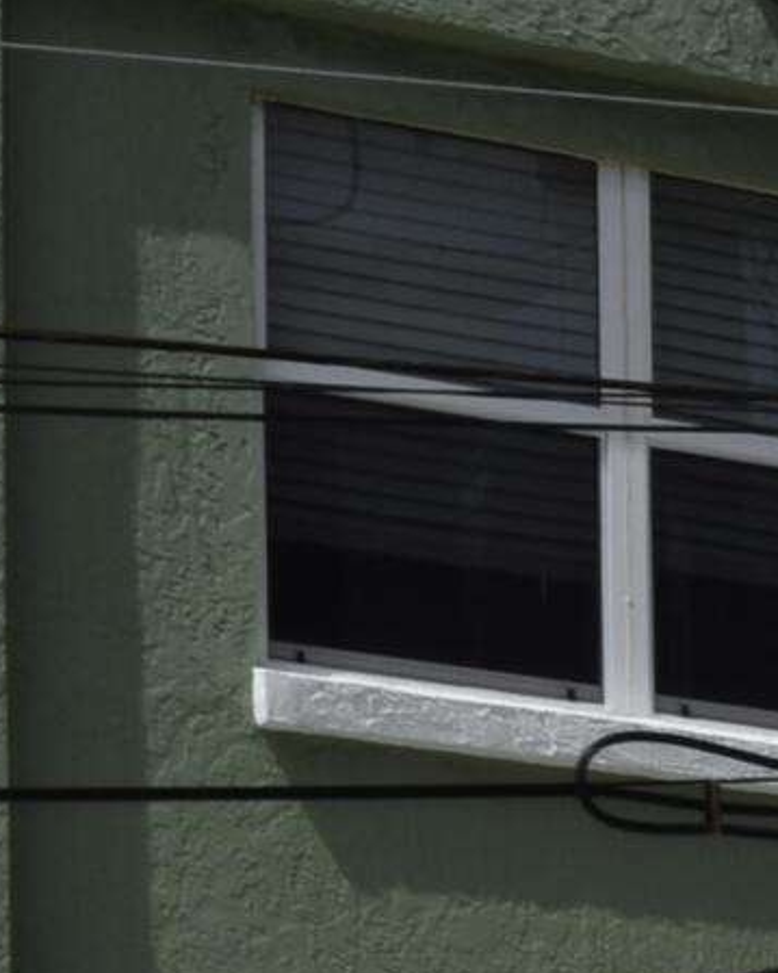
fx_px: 6507
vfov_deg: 8.0
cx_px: 1970
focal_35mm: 226
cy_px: 2166
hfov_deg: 6.5
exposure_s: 1/200
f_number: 13
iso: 100
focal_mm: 24
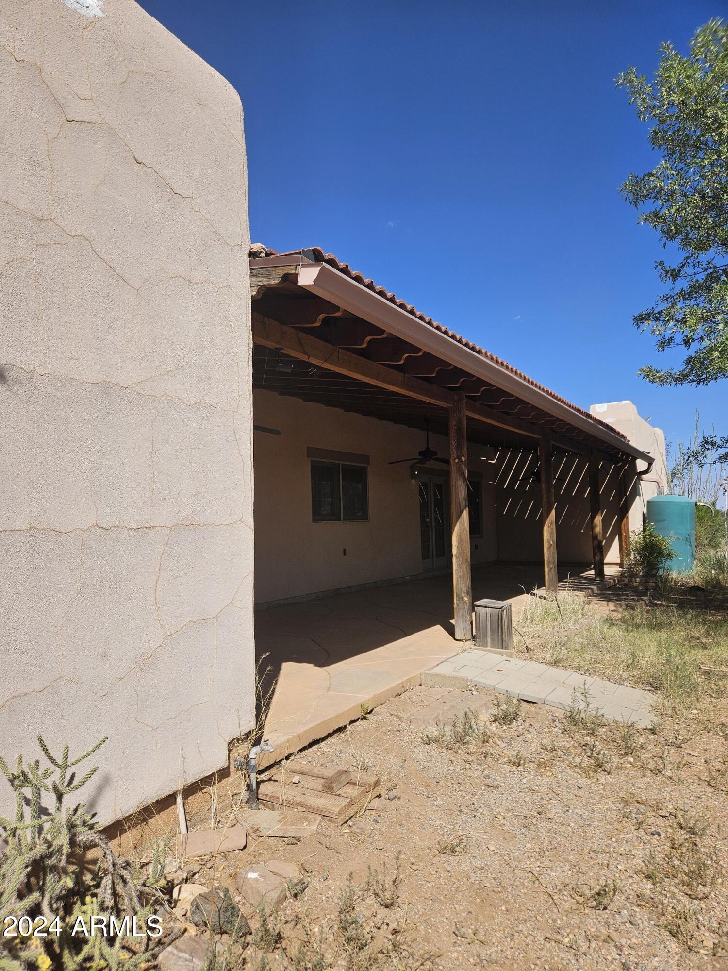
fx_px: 645
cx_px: 364
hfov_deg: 58.9
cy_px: 486
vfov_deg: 73.9
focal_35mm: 23
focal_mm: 5.4
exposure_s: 1/2572
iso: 25
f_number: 1.8
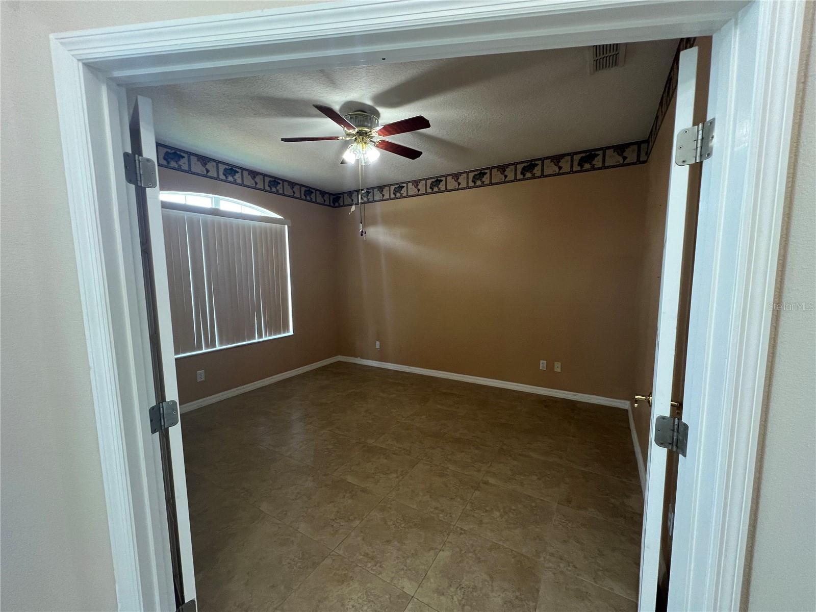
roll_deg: +0.3
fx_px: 306
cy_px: 306
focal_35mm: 13
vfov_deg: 89.9
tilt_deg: -7.0
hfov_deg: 106.2
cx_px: 408
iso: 250
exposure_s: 1/60
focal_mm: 1.57
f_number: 1.8
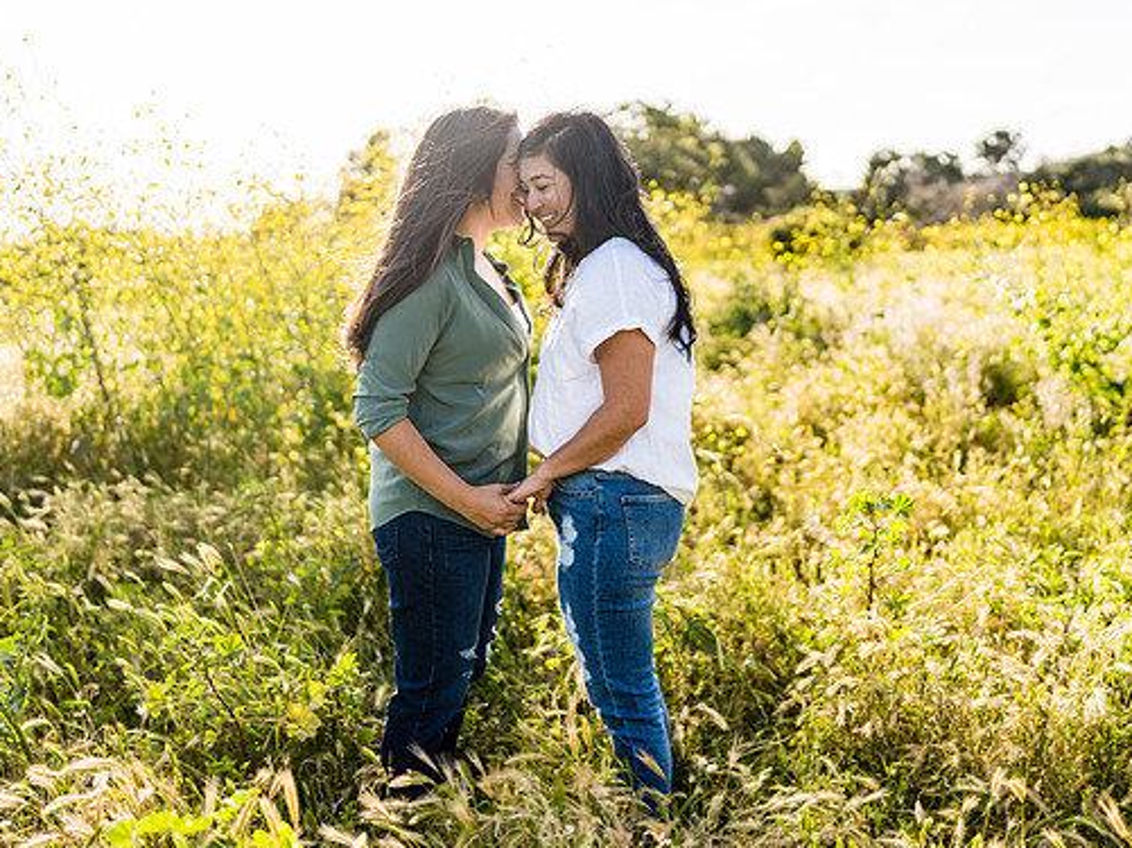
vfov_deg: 36.8
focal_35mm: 39
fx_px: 1274
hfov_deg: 47.9
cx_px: 569
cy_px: 431
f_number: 1.4
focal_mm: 35
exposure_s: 1/3200
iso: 100
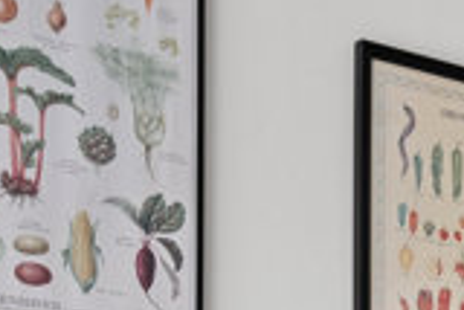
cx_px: 815
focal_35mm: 120
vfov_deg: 10.6
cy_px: 604
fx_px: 1548
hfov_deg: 15.0
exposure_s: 1/4
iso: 160
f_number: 9
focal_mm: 24
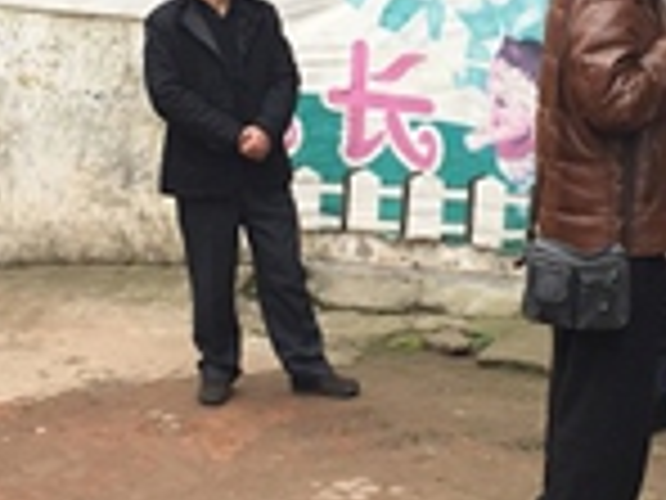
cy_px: 74
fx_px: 1885
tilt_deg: -9.3
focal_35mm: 98
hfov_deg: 20.0
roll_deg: -1.9
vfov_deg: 15.0
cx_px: 410
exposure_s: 1/60
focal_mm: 4.15
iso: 40
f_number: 2.2
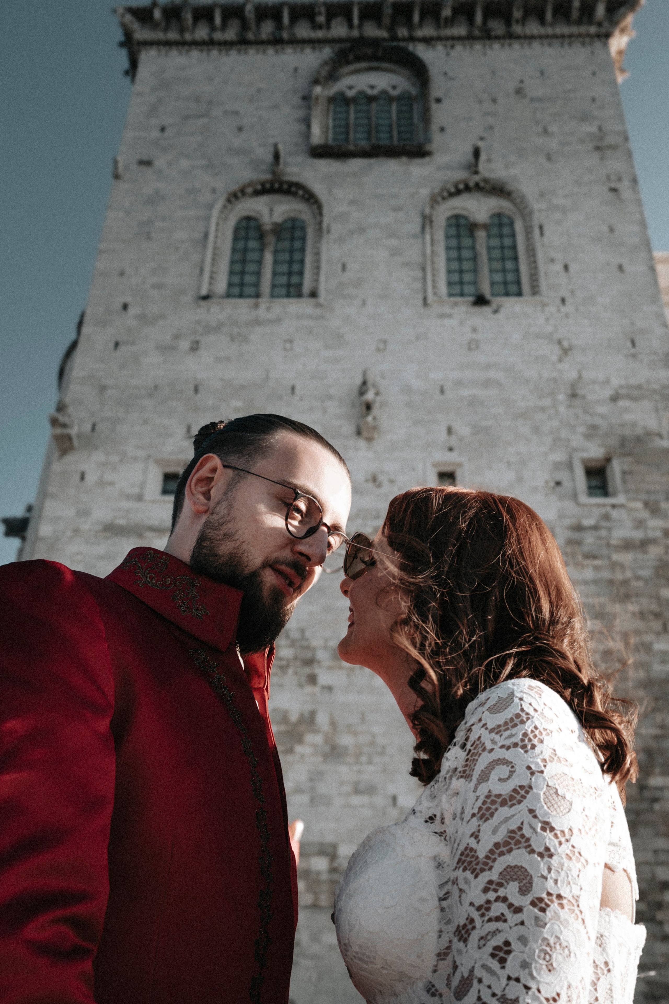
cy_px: 502
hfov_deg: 37.9
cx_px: 334
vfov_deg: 54.4
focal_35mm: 35
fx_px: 976
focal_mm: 35
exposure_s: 1/80
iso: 100
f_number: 8
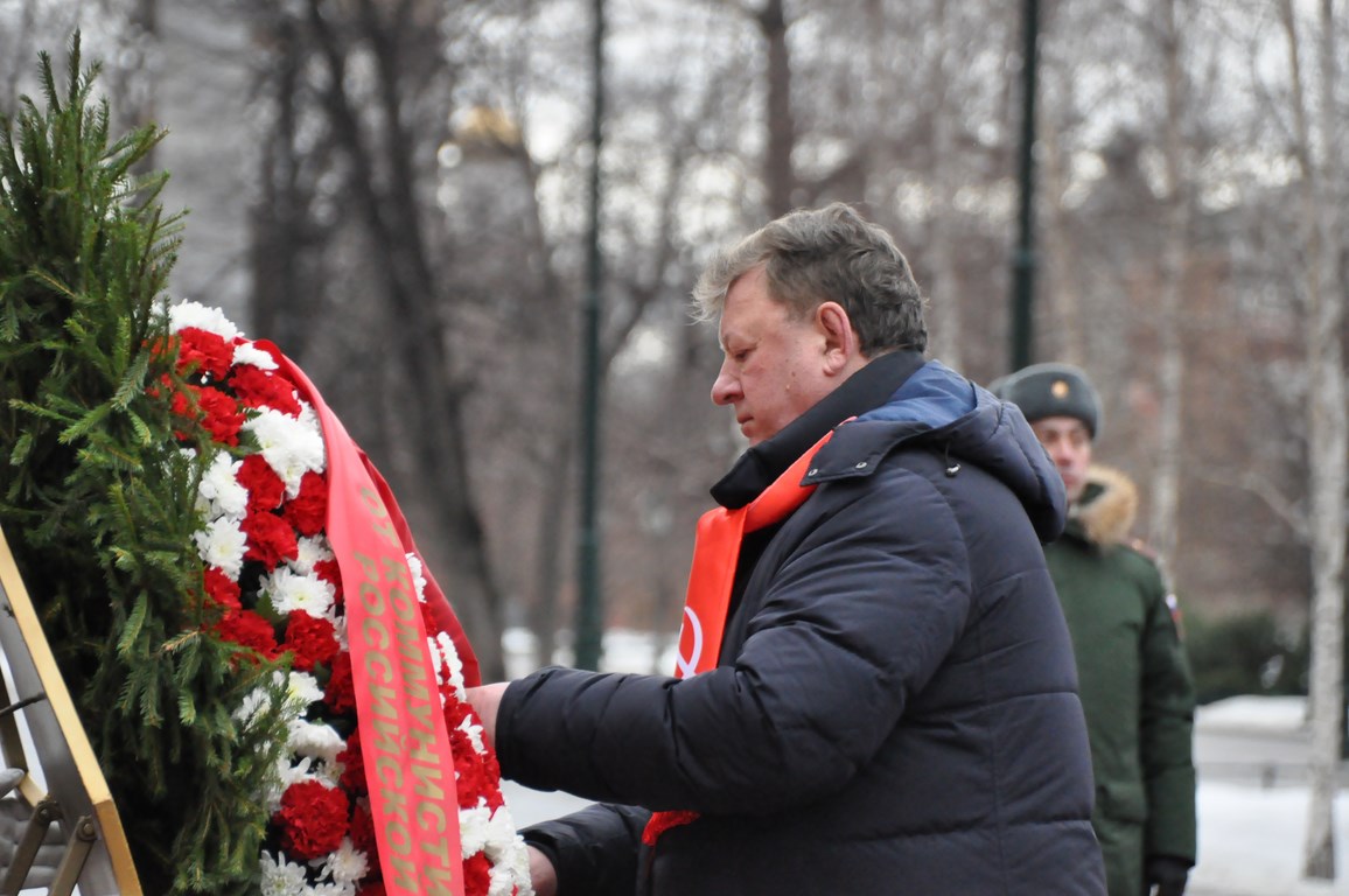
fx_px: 8702
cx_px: 674
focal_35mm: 232
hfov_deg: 8.9
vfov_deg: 5.9
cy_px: 448
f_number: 5.6
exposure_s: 1/320
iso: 3200
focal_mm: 155
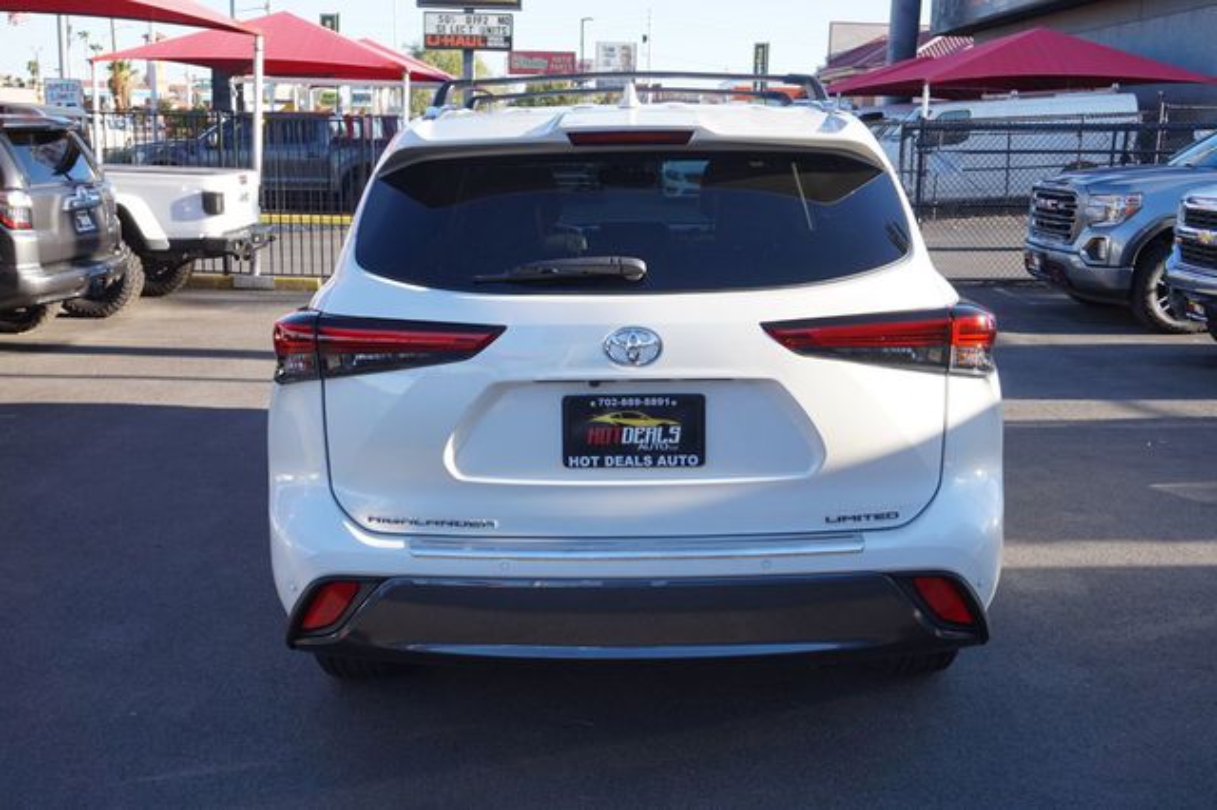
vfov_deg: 36.8
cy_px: 405
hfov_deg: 53.2
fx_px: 1216
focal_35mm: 36
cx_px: 608
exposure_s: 1/80
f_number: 7.1
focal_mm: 24
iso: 100
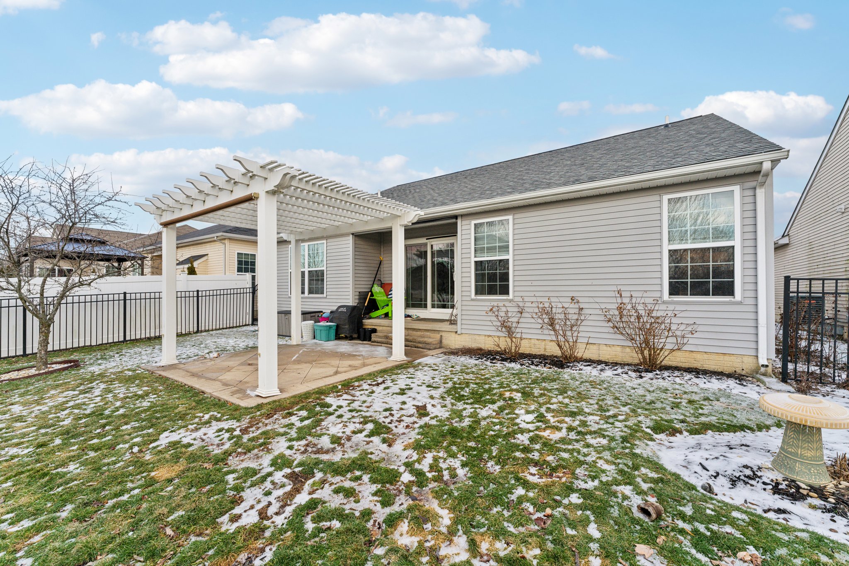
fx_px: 330
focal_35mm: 14
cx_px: 424
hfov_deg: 104.2
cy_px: 283
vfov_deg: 81.2
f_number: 8
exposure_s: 1/640
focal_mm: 14
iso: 640
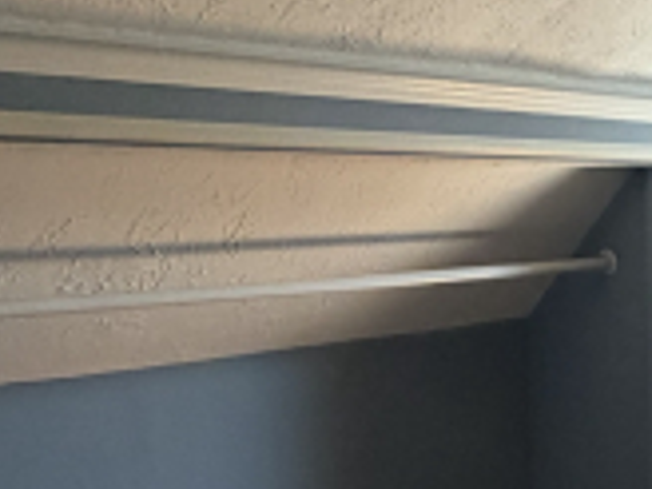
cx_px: 924
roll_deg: -1.0
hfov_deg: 26.5
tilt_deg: -5.2
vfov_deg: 25.6
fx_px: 1074
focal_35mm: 57
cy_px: 294
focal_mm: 2.22
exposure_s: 1/60
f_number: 2.2
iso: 320
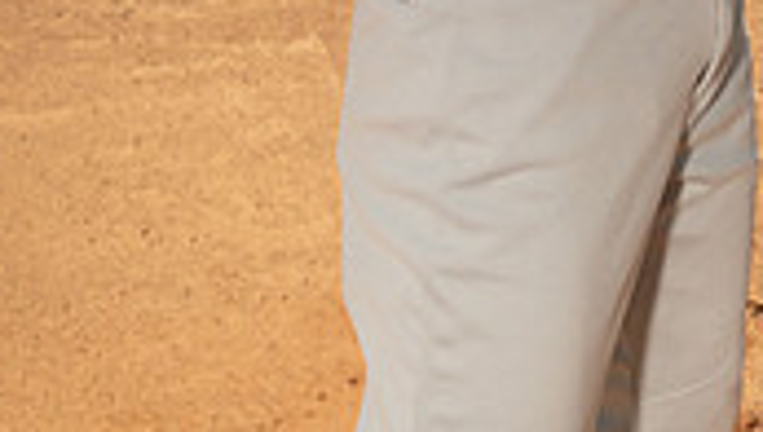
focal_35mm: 87
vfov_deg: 12.0
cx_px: 595
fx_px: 1763
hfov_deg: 24.1
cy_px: -507
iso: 500
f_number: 7.1
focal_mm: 32
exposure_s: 1/200
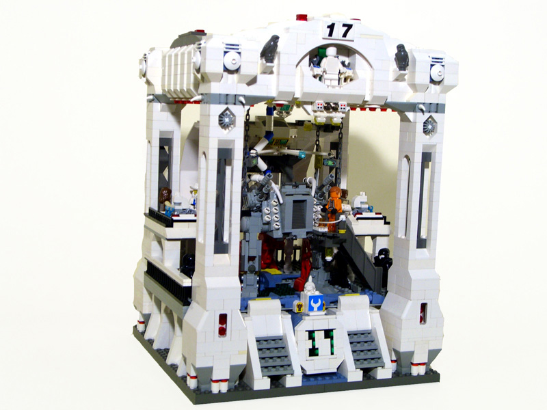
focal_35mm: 57
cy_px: 205
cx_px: 274
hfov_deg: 33.8
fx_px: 901
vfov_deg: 25.7
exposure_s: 1/40
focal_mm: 11.8
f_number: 3.6
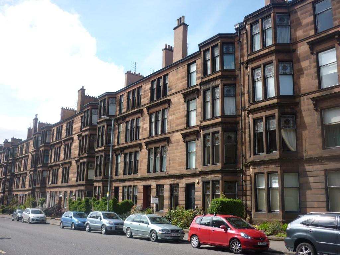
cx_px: 170
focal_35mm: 33
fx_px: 324
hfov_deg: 55.4
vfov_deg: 42.9
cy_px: 128
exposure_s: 1/800
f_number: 2.8
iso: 80
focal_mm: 5.5
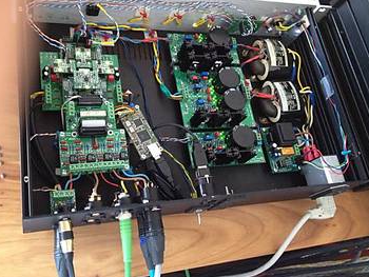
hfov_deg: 46.8
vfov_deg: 36.0
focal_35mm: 40
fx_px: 427
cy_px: 122
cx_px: 182
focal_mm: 4.28
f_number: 2.4
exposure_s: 1/15
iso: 400
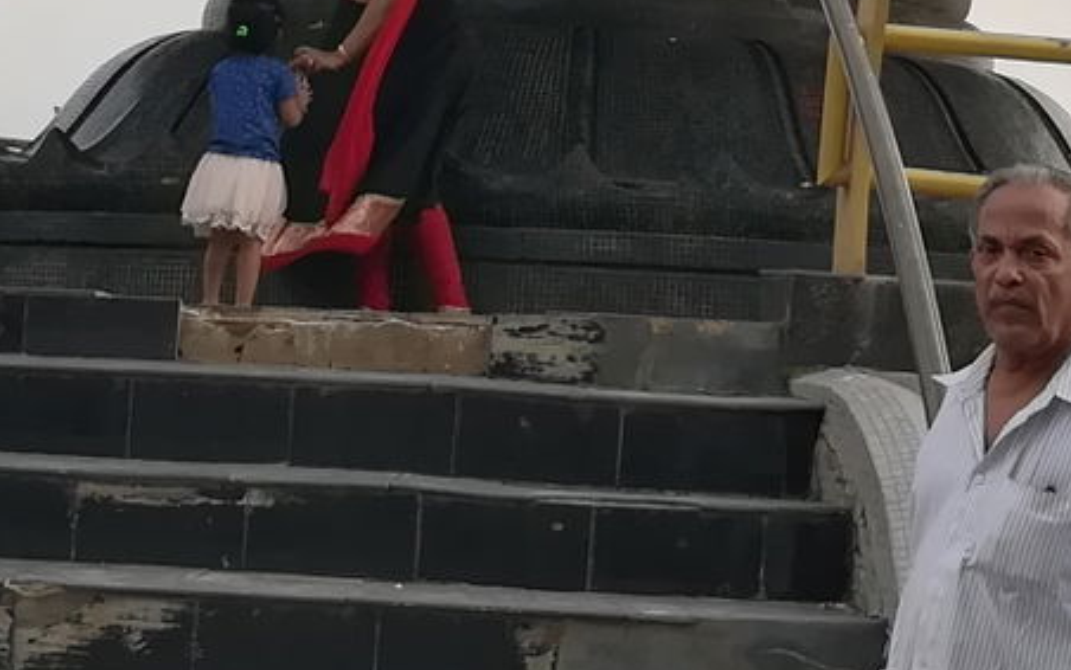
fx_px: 3417
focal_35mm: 117
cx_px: 749
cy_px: -322
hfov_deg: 17.7
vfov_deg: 10.8
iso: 50
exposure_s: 1/725
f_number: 2.2
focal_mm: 3.83
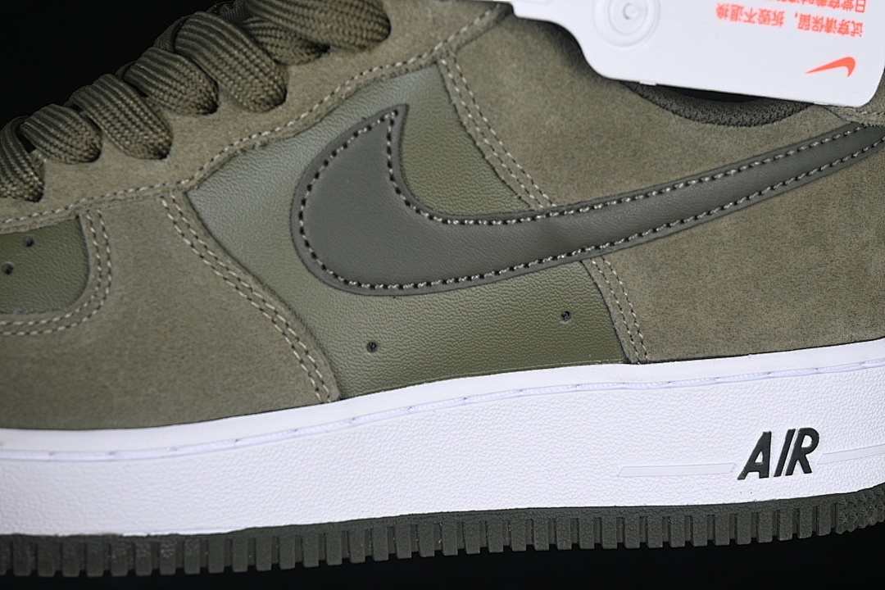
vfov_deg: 18.2
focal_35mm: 75
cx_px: 442
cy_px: 295
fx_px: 1844
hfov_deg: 27.0
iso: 160
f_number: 6.3
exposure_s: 1/60
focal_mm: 50
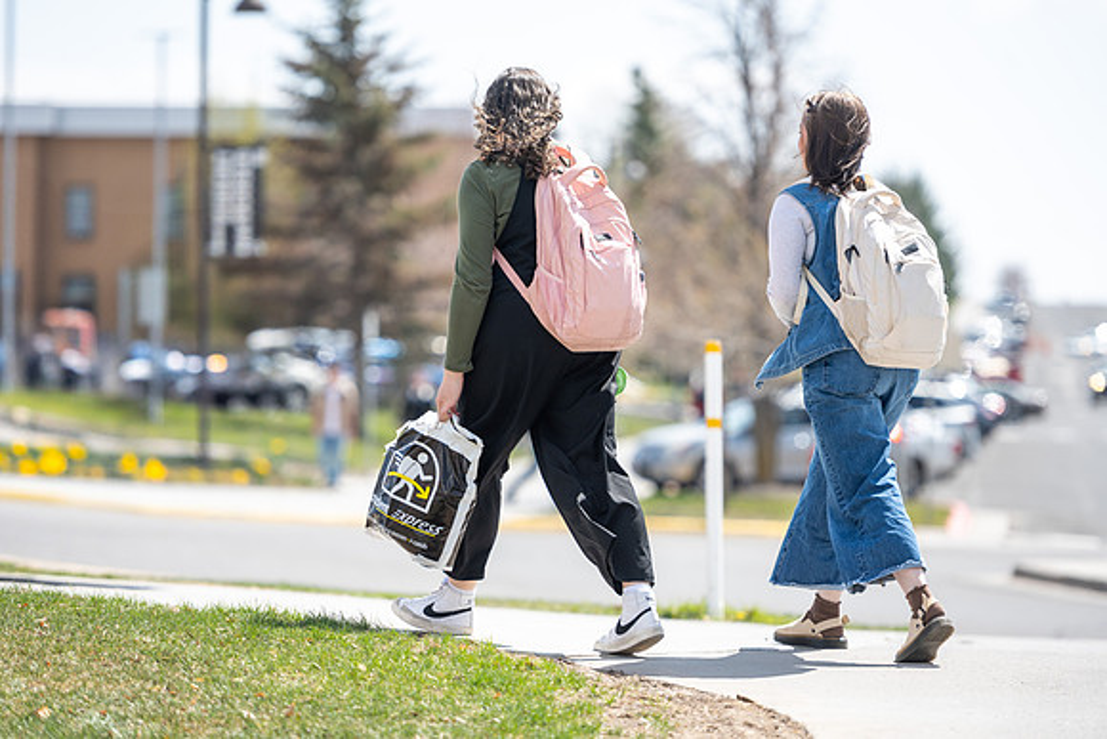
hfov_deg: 10.6
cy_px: 383
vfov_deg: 7.1
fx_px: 5988
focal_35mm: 195
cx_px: 520
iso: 50
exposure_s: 1/1000
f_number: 2.8
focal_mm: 180
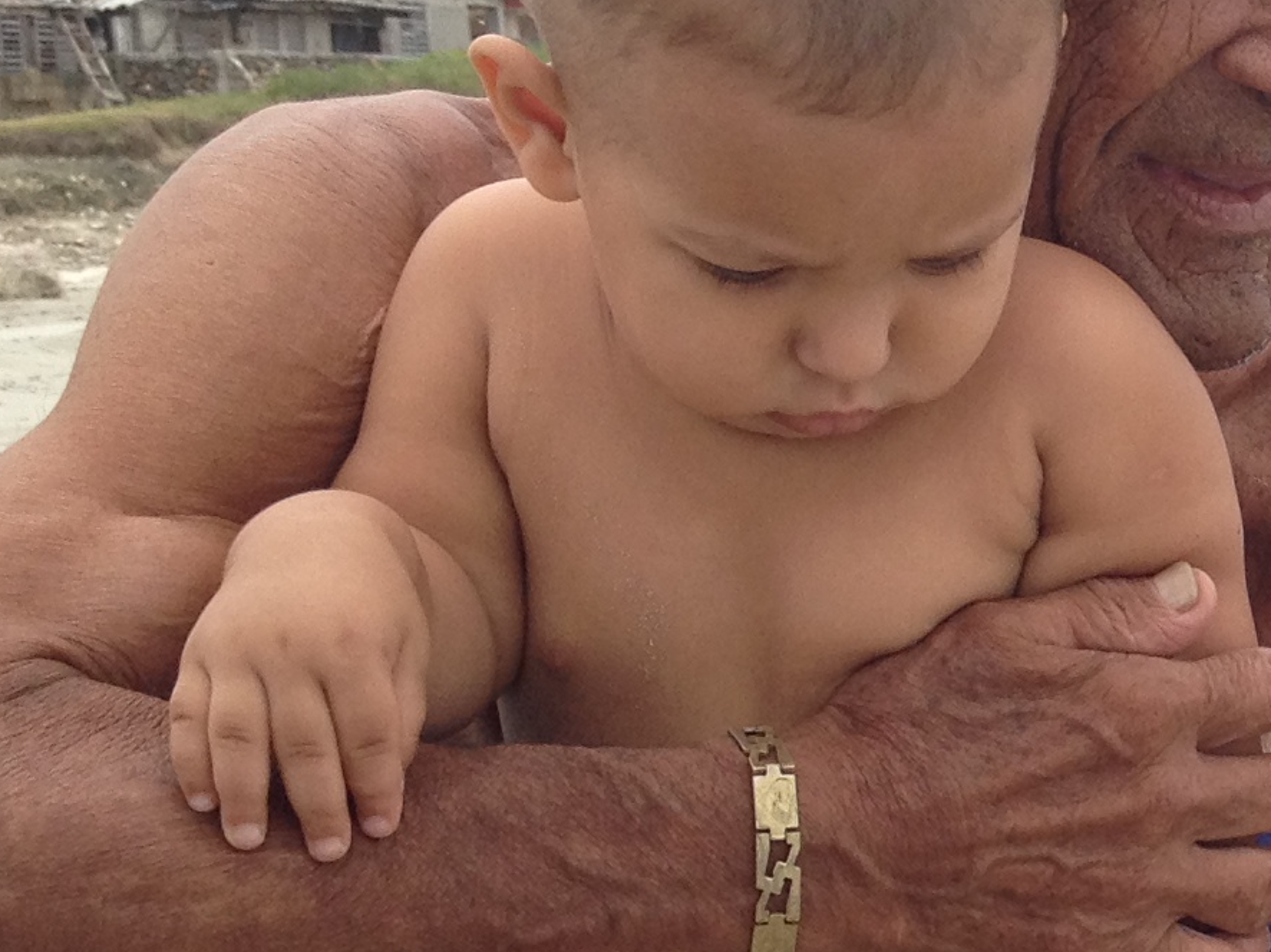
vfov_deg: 11.5
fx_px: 4735
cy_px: 602
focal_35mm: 129
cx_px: 1747
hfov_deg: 14.5
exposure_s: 1/1284
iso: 50
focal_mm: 4.28
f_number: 2.4
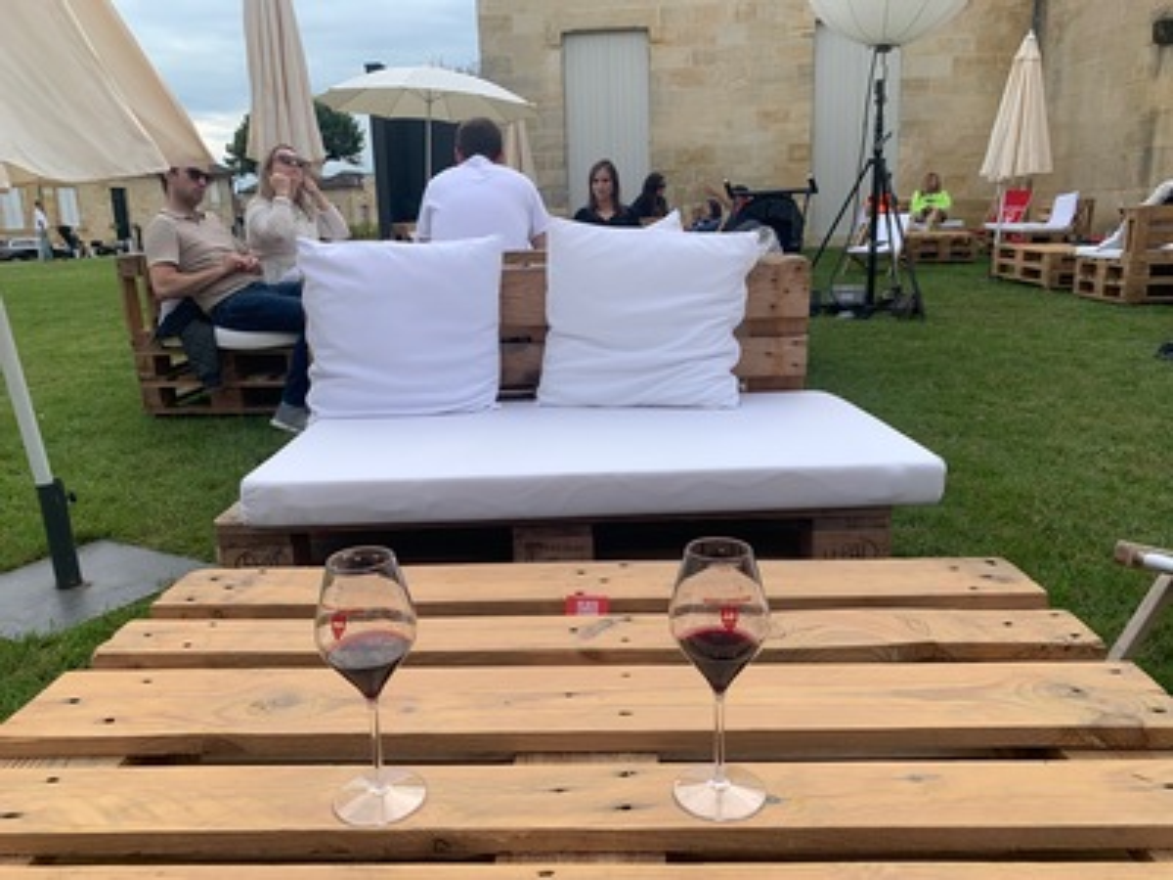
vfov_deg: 53.1
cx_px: 586
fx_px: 881
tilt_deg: -14.7
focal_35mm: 26
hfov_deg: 67.3
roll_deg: +2.3
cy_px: 440
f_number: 1.8
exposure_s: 1/1610
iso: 25
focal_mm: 4.25
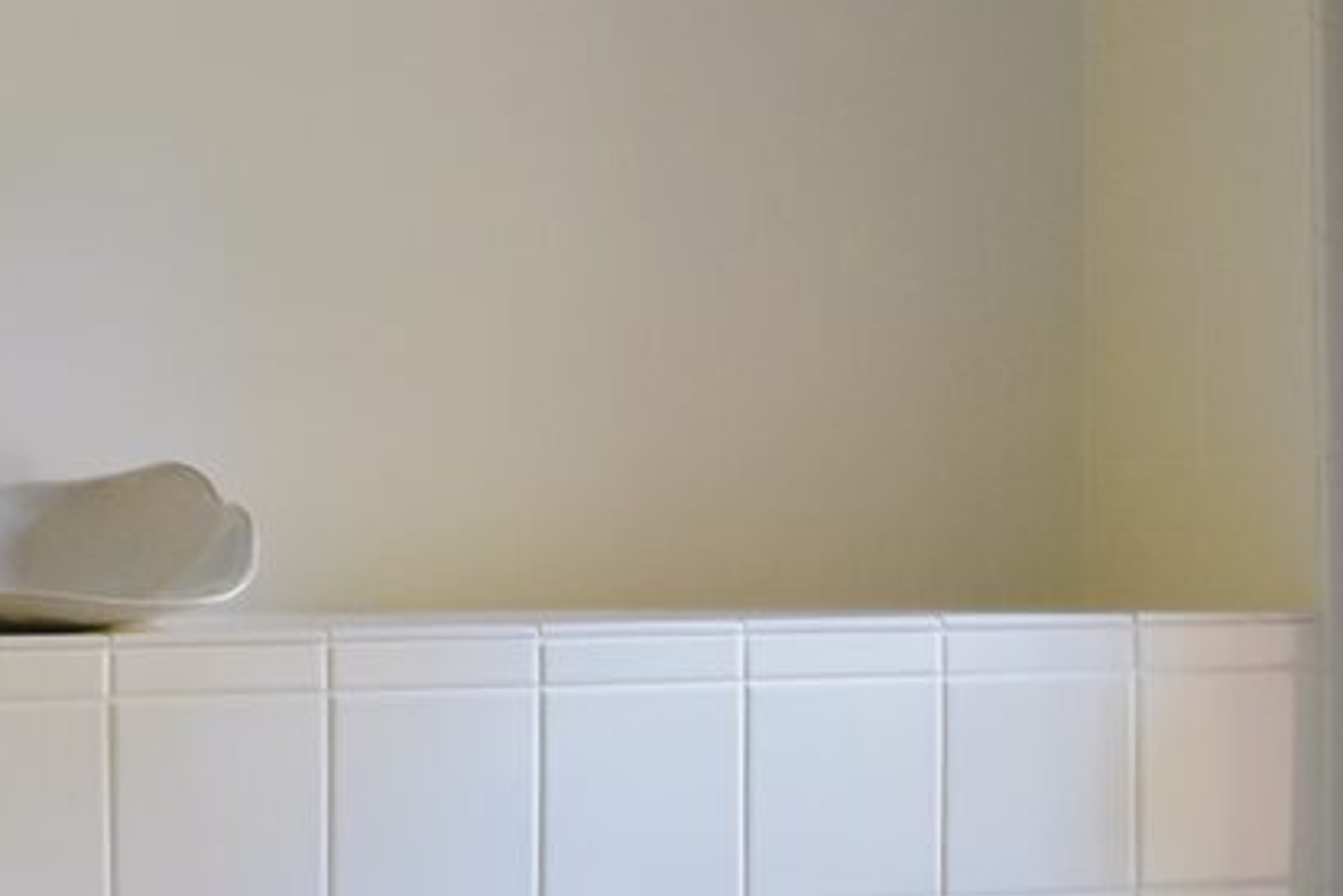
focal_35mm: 139
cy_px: 1381
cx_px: 172
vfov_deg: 9.6
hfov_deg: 14.6
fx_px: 5185
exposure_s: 1/125
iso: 1250
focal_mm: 24
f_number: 2.2
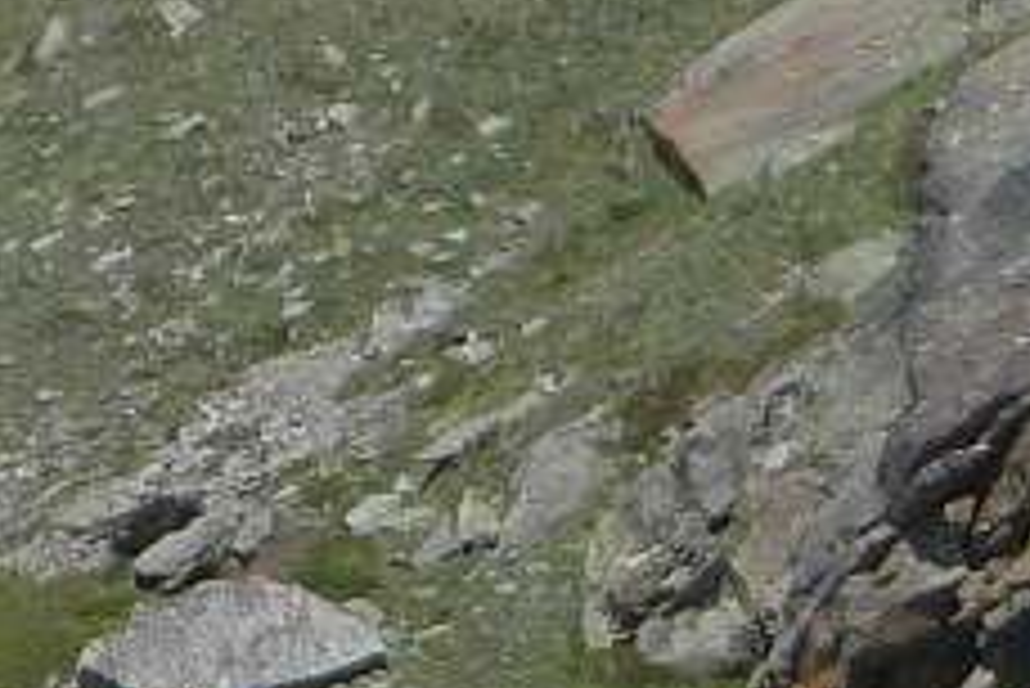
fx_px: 17950
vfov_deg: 2.2
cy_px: 1187
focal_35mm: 627
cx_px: -983
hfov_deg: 3.3
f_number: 4
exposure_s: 1/800
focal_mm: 19.2
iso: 80
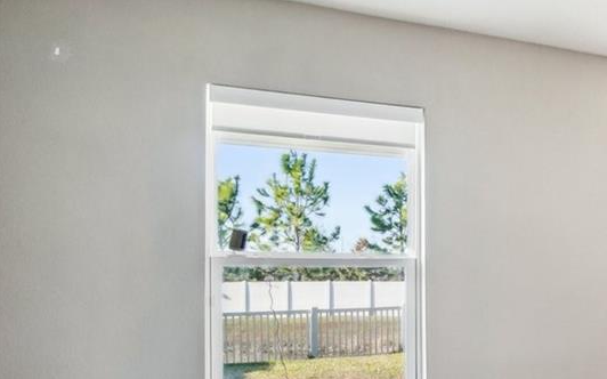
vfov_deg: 27.5
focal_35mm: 46
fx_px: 761
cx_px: 908
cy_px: 297
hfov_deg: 28.4
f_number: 8
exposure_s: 1/20
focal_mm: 10
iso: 400
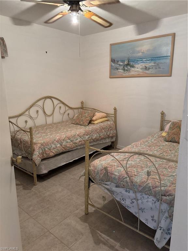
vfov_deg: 67.3
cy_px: 126
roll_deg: -0.1
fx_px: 188
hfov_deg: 53.1
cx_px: 94
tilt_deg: -11.9
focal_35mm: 26
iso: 400
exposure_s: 1/40
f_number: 1.6
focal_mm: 5.96
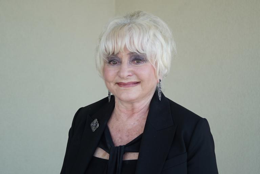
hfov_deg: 25.7
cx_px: 130
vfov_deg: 17.3
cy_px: 87
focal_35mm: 79
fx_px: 571
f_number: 4.5
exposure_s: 1/160
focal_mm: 53
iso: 125
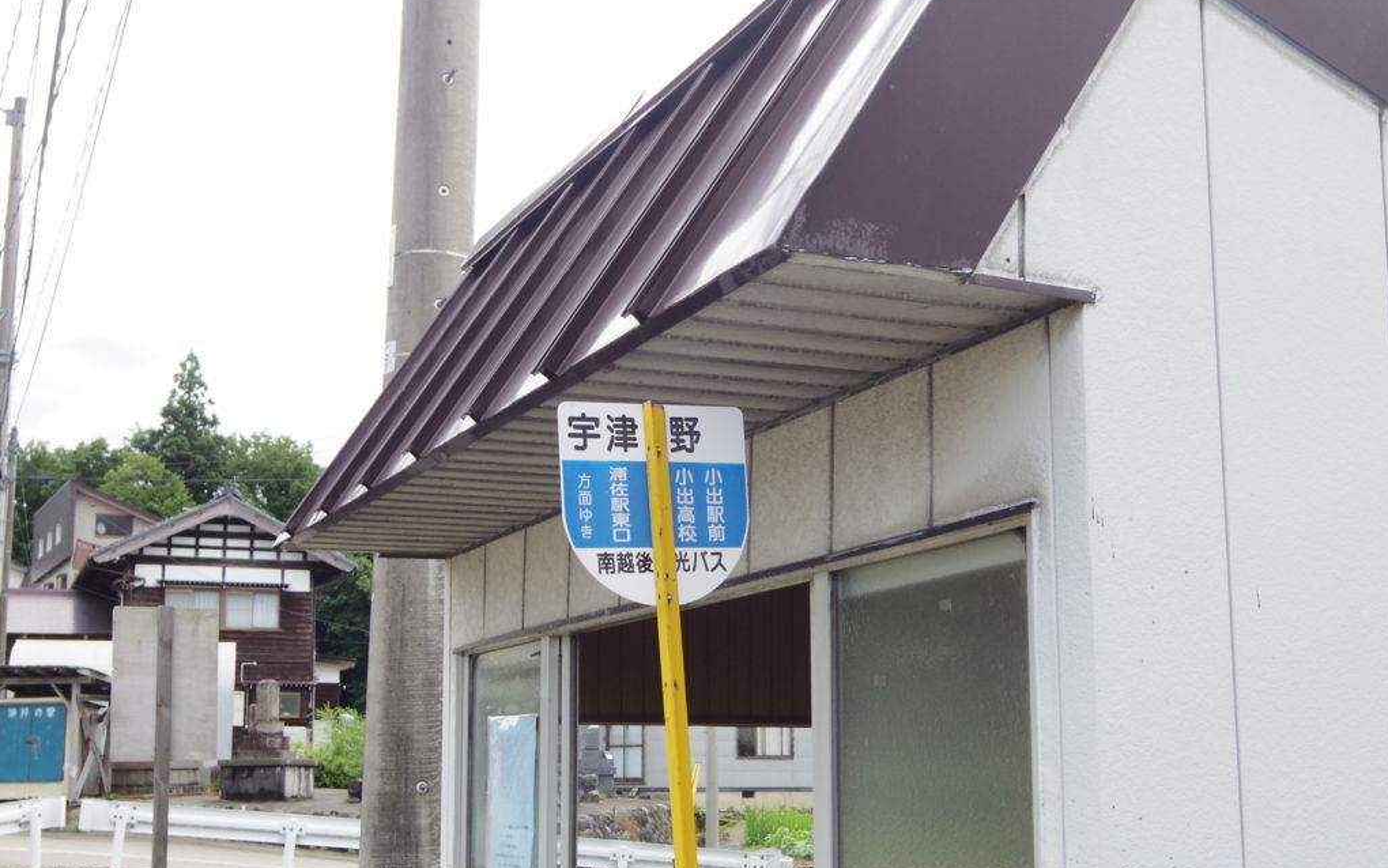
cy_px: 503
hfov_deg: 40.3
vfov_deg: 25.8
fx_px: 1892
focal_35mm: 50
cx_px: 695
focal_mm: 8.5
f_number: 3.2
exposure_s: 1/1000
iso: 250
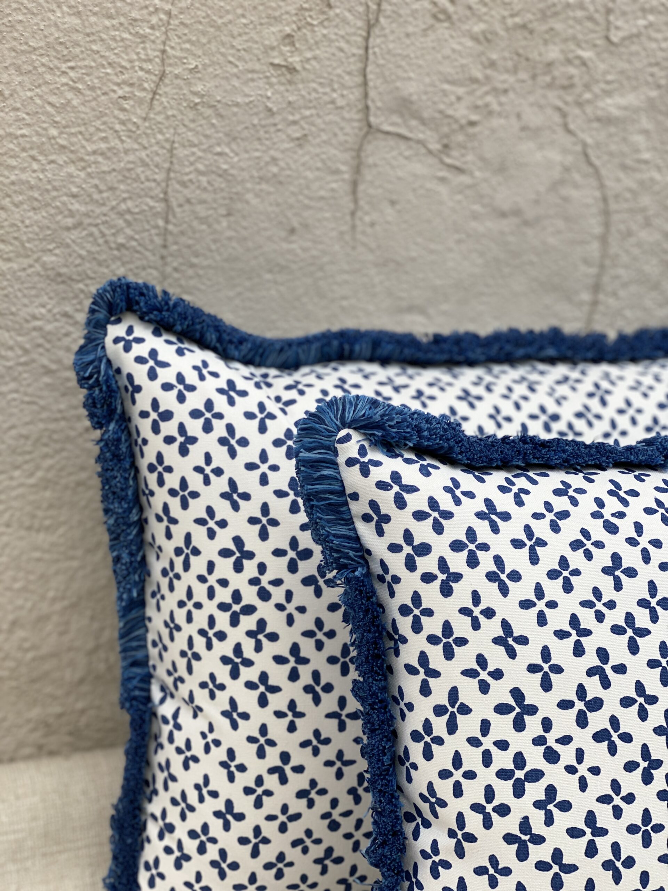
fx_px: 1338
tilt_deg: -23.3
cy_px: 446
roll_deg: -7.7
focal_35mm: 52
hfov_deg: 28.0
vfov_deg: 36.8
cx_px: 334
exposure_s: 1/122
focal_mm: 6
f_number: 2
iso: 40
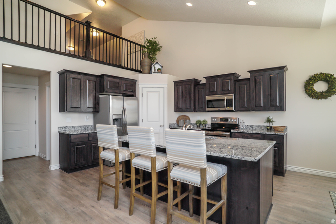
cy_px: 112
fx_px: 168
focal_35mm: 18
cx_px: 168
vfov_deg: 67.5
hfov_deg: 90.0
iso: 800
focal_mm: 18
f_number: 5.6
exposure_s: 1/50
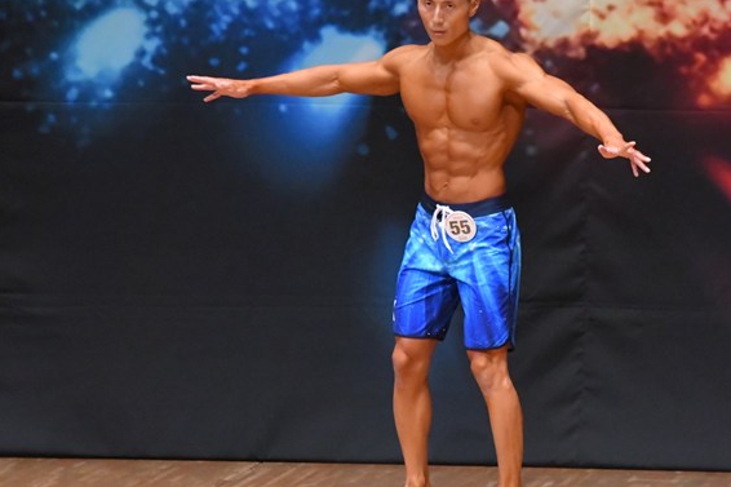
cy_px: 257
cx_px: 440
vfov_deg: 3.2
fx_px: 8749
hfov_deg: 4.8
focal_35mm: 431
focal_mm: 210
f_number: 5.6
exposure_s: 1/400
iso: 8000
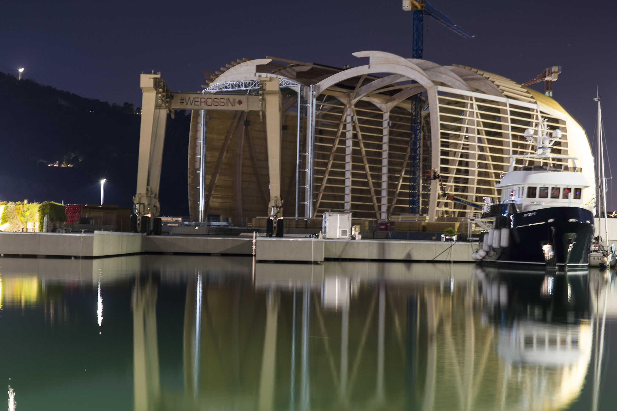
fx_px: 1456
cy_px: 206
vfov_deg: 16.1
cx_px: 308
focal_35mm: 85
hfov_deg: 23.9
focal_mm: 85
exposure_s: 13
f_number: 5.6
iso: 400
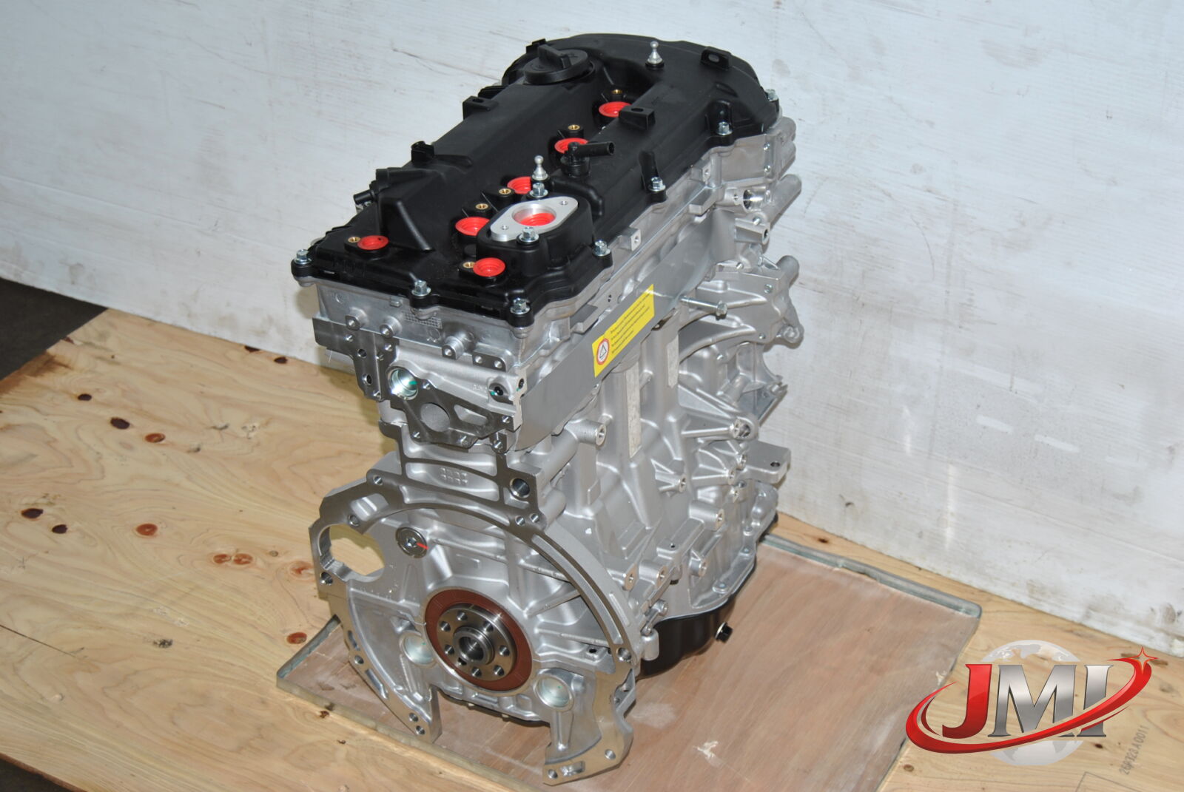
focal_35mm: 60
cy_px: 396
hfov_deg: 33.4
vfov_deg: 22.7
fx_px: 1976
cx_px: 592
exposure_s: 1/160
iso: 100
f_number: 5
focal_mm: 40
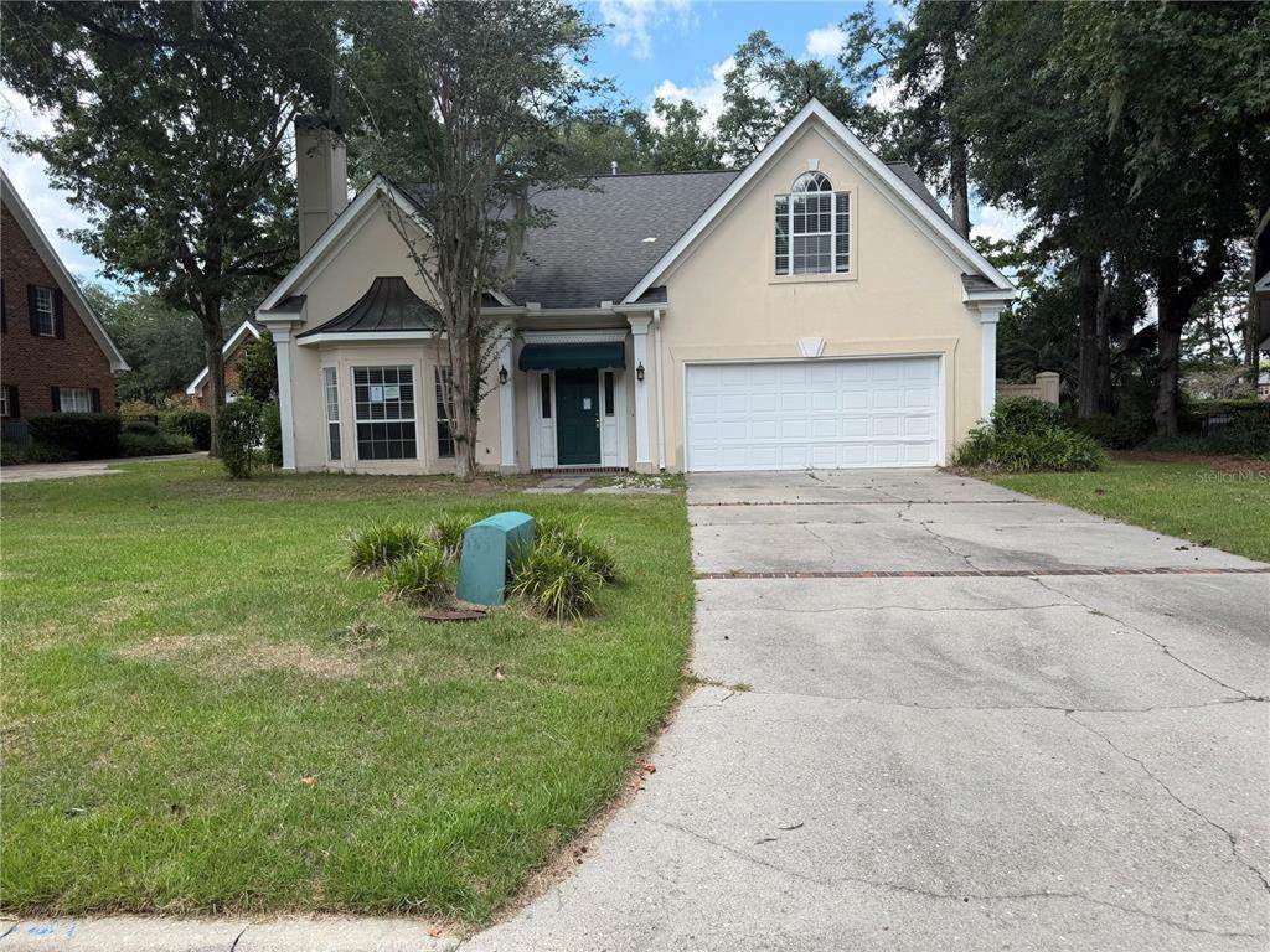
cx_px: 635
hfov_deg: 71.6
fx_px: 881
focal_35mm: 24
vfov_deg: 56.8
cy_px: 476
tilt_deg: -3.0
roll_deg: +1.0
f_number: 1.78
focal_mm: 6.76
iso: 80
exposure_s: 1/1949
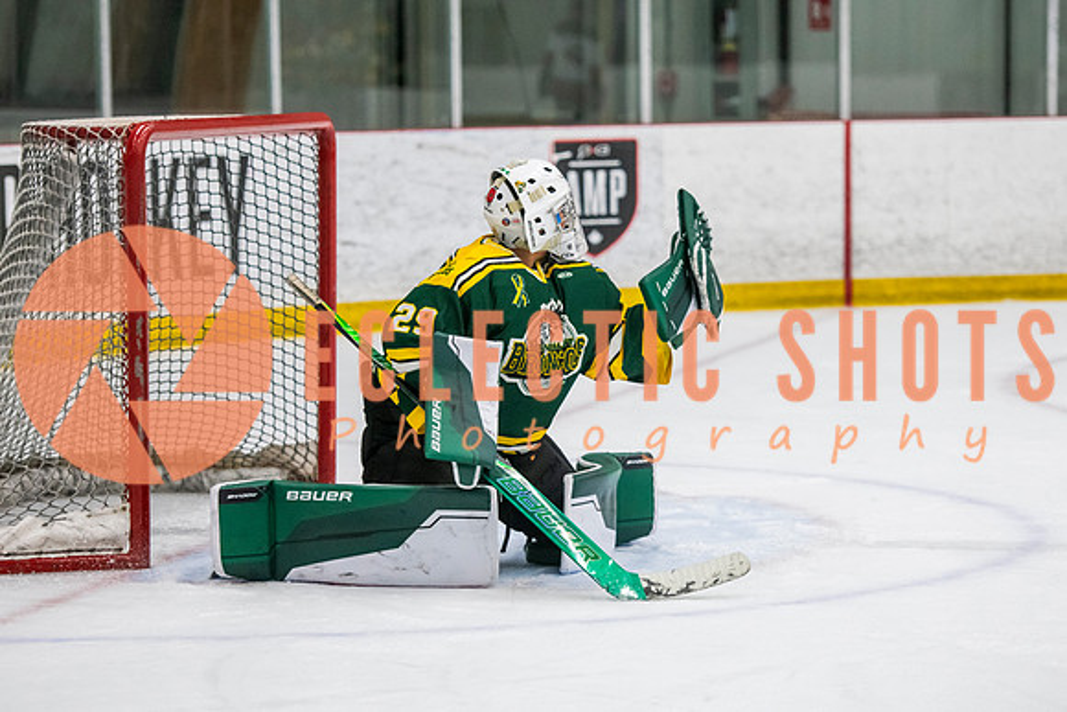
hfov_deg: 13.1
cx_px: 550
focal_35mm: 156
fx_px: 4634
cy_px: 384
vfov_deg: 8.8
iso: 2500
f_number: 3.2
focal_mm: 116
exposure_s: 1/640
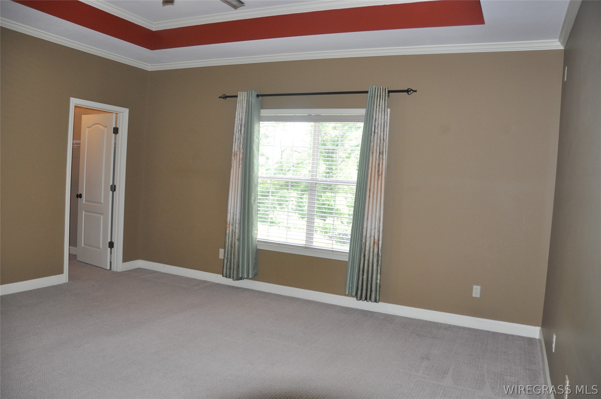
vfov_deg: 47.8
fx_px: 450
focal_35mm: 27
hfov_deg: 67.4
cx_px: 300
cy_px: 200
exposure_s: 1/125
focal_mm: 18
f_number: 3.5
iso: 800
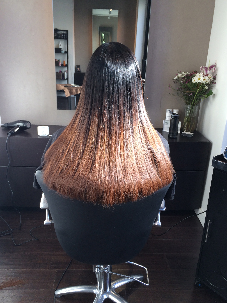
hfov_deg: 45.4
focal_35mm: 31
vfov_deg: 58.3
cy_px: 156
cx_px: 113
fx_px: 271
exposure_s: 1/120
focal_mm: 4.12
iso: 64
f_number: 2.2
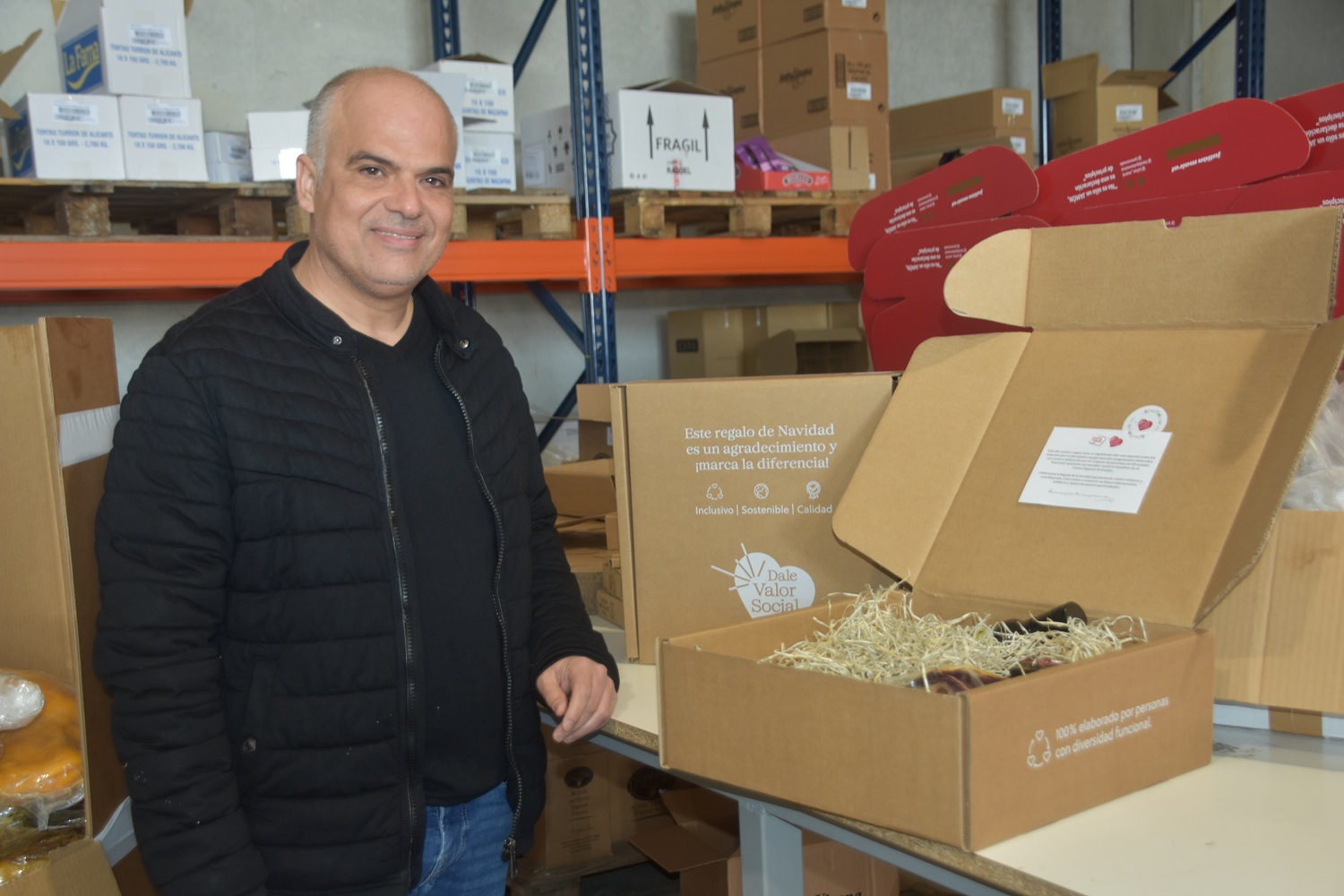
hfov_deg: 43.6
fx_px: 1680
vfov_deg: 29.9
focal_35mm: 45
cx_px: 672
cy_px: 448
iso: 400
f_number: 4.2
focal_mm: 30
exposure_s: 1/80
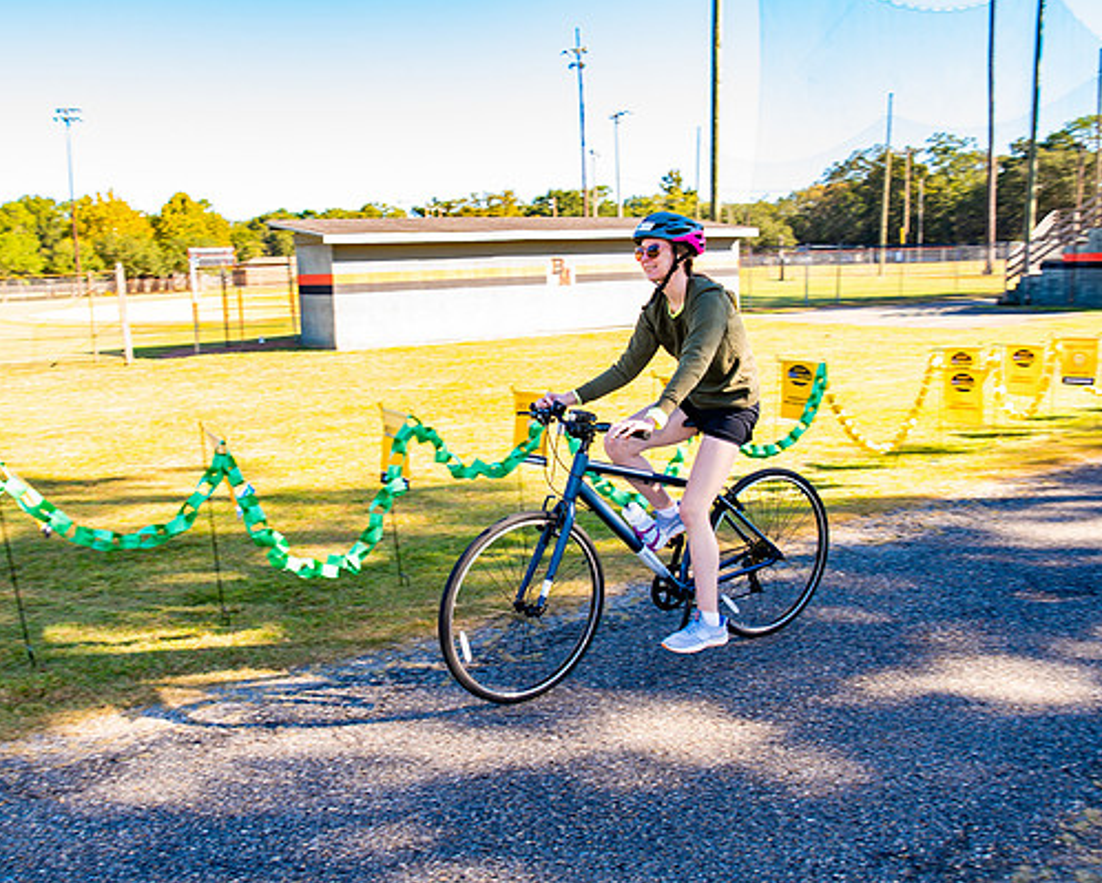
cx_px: 494
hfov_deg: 57.0
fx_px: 1012
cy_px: 454
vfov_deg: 47.1
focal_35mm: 31
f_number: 2.8
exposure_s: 1/200
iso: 100
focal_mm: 24
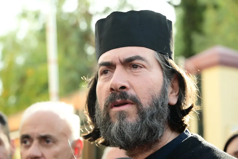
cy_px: 80
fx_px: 496
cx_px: 119
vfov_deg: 18.2
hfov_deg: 27.0
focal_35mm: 75
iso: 400
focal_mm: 75
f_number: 4.5
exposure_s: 1/400
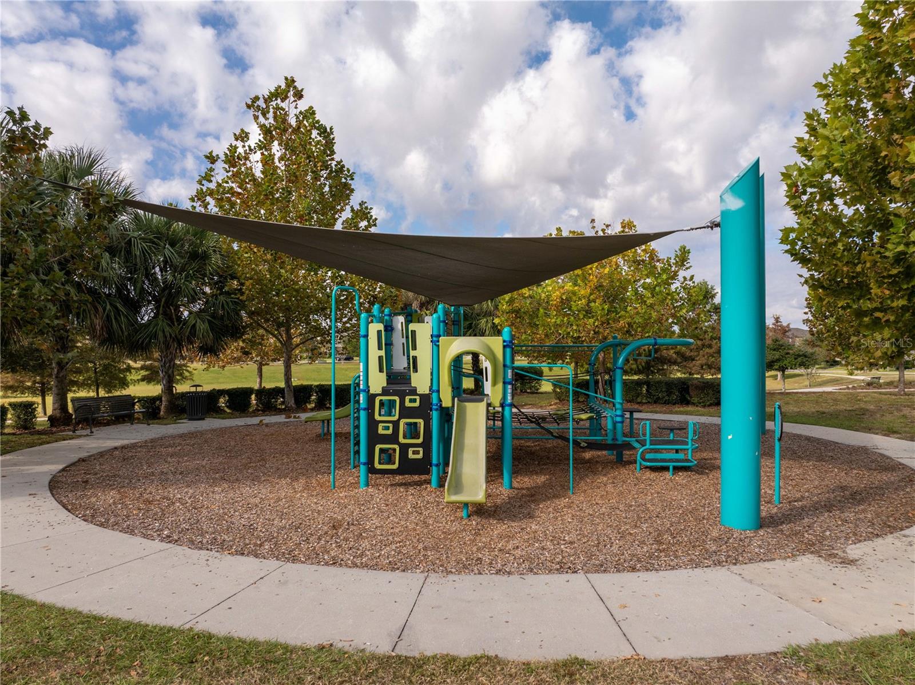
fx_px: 634
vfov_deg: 56.7
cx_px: 458
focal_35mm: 24
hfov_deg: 71.6
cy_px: 342
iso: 100
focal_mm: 12.29
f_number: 2.8
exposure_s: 1/2000
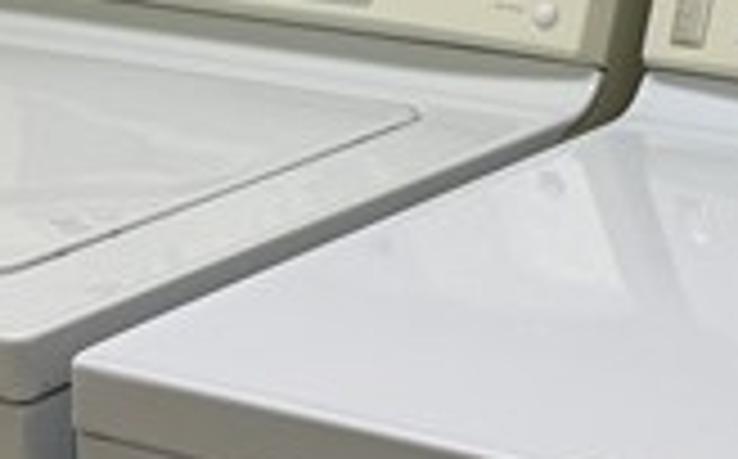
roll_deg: +2.4
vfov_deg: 8.0
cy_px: -274
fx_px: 3194
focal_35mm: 159
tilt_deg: -8.6
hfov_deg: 13.1
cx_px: 554
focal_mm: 6.76
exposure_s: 1/120
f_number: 1.78
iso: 100
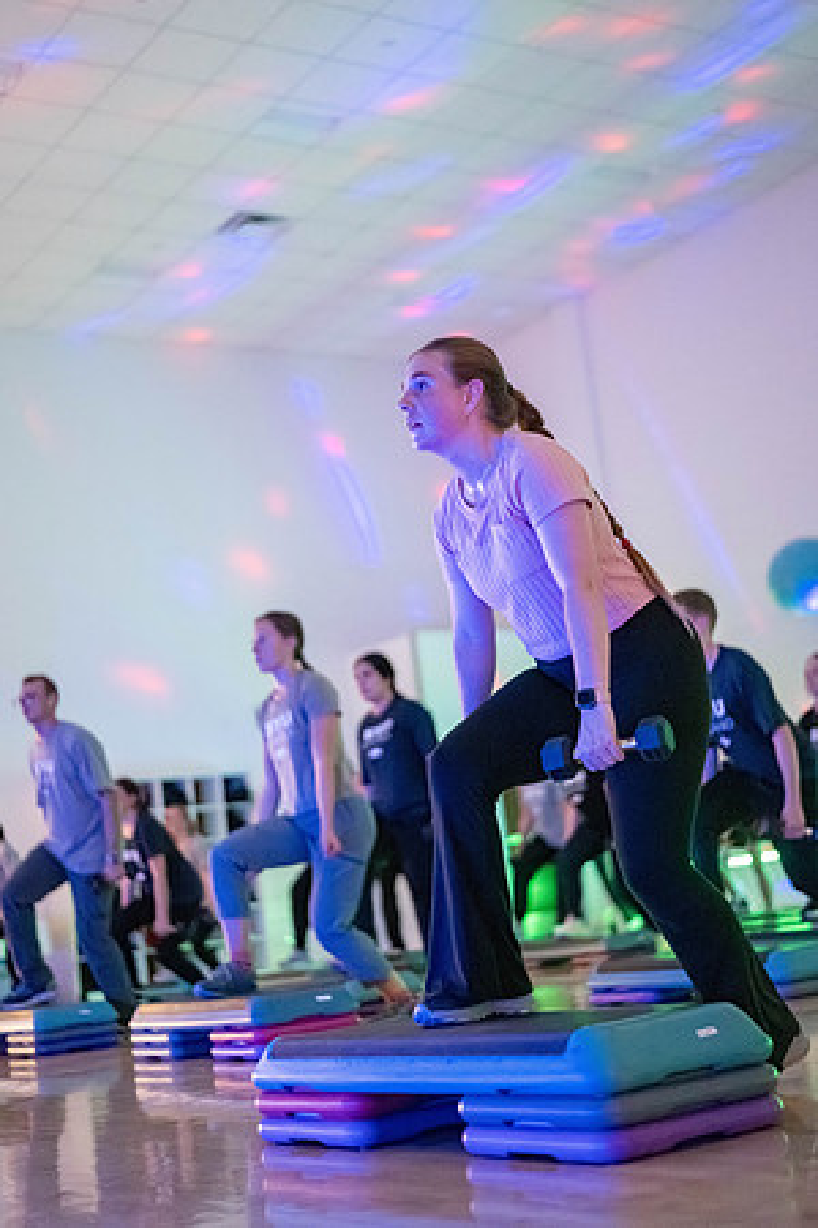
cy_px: 614
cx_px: 409
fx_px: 1704
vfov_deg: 39.6
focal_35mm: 50
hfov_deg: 27.0
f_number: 1.8
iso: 12800
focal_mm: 50
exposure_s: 1/125
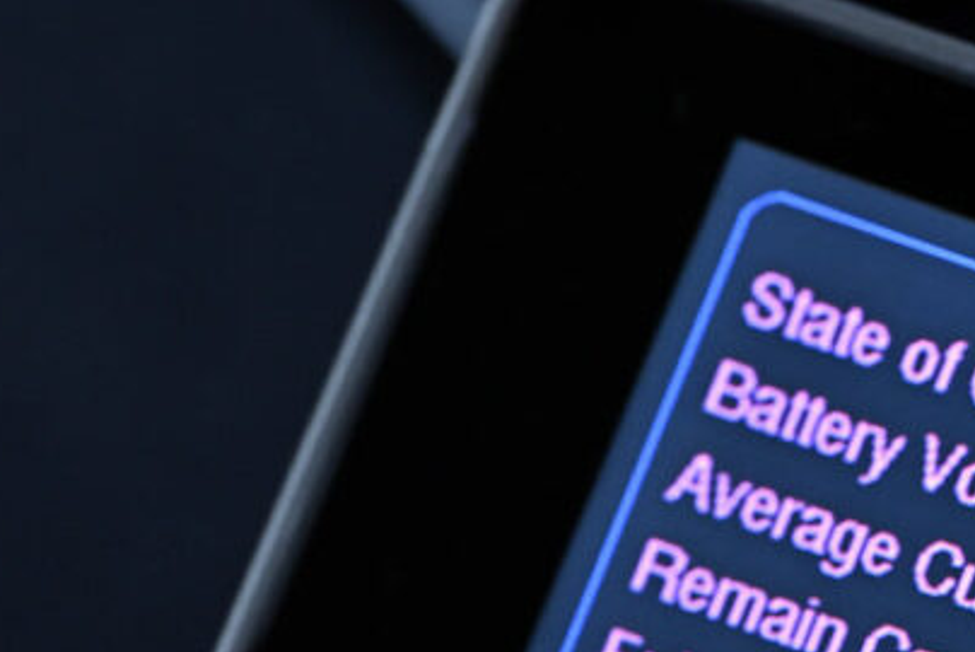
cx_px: 1354
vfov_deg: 3.4
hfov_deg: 5.1
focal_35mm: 399
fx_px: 10814
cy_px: 792
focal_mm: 105
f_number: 5.6
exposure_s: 1/60
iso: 800
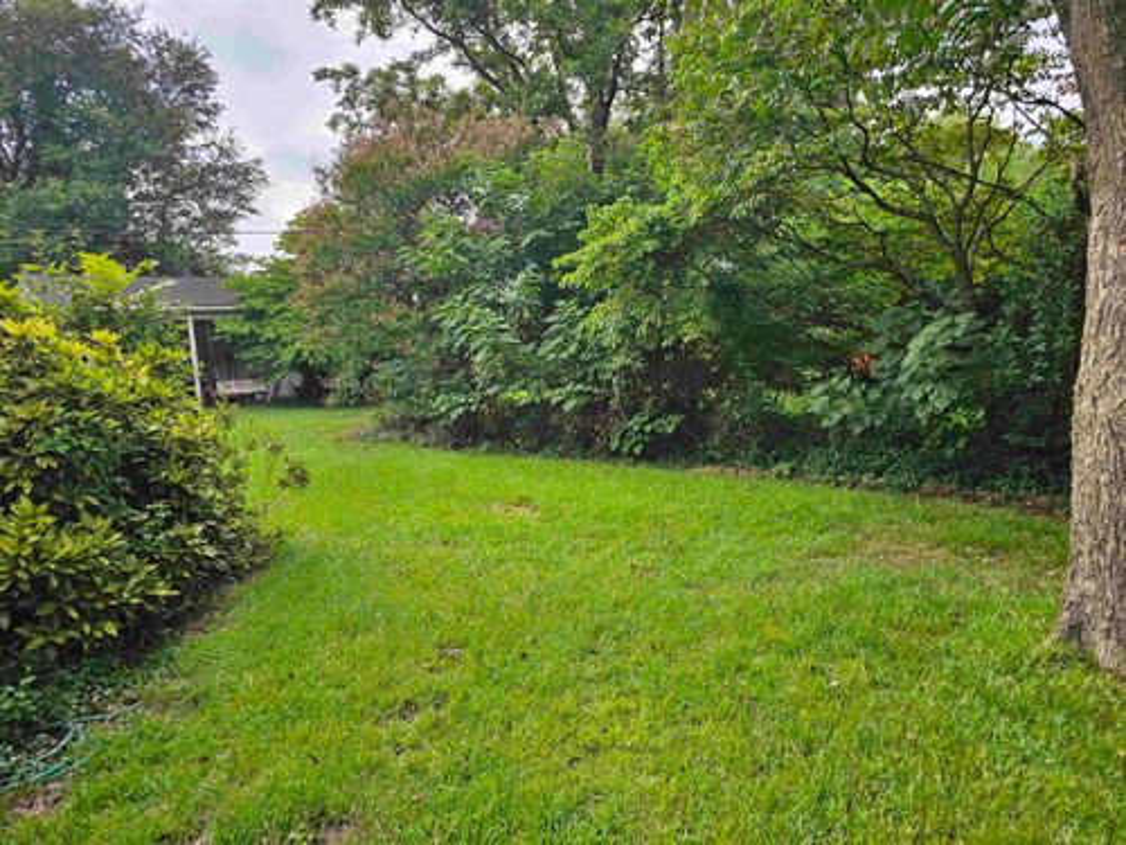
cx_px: 563
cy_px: 422
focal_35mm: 23
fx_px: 748
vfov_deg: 58.9
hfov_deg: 73.9
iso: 16
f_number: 1.7
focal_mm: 6.3
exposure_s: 1/180
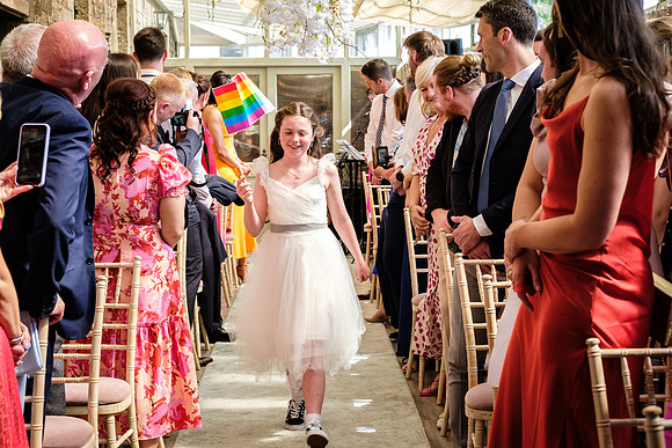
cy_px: 224
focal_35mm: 78
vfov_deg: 17.6
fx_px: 1448
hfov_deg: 26.1
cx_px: 336
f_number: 5.6
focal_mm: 50
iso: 1000
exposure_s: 1/160
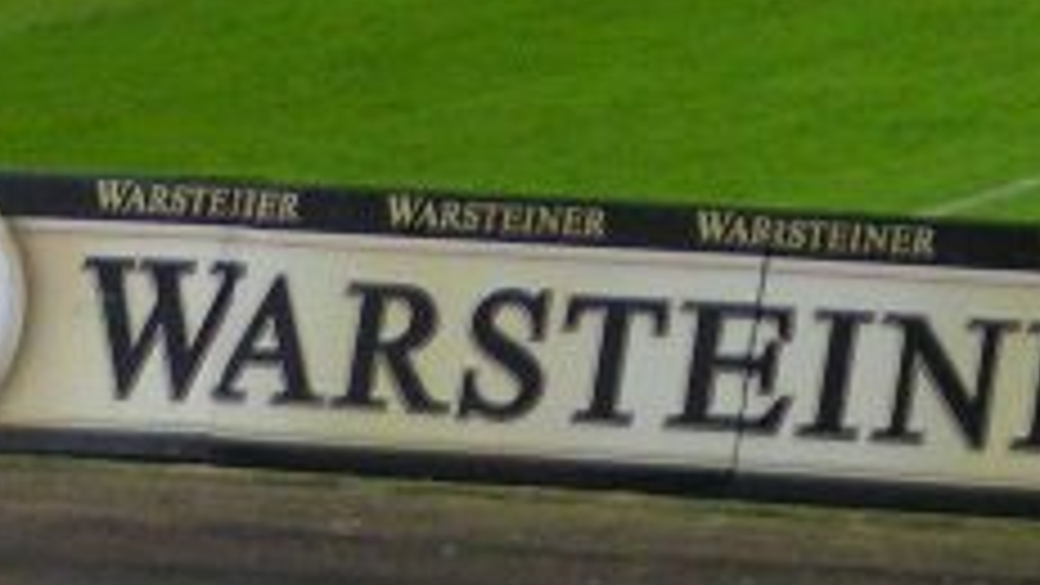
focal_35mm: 494
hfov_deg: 4.4
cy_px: -630
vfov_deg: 2.4
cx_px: 288
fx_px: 13624
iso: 200
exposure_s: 1/25
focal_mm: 20
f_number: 3.5
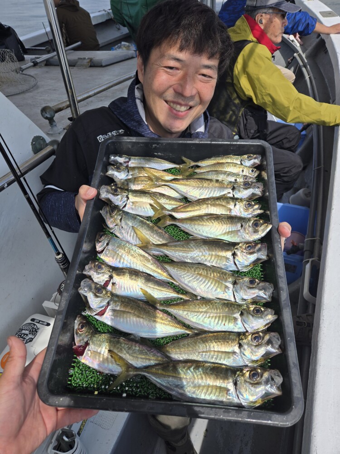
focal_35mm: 23
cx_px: 170
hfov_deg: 58.9
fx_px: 301
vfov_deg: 73.9
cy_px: 227
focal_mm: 5.4
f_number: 1.8
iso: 25
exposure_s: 1/2723
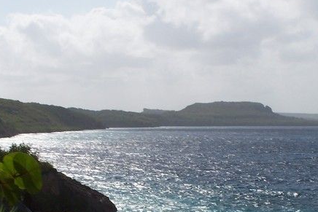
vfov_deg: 11.2
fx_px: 1078
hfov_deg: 16.8
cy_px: 177
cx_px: 179
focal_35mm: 122
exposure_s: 1/750
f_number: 6.3
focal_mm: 10.7
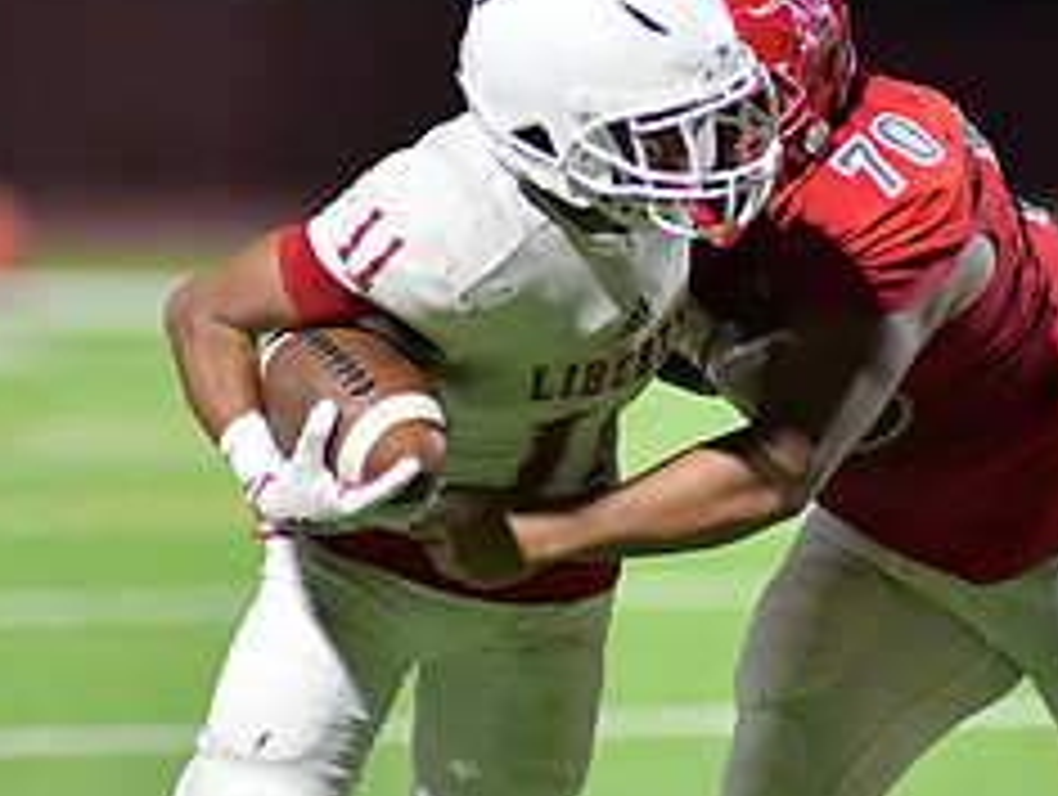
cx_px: 743
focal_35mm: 711
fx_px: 21764
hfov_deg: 2.8
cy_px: 479
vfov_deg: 2.1
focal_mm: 300
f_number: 3.2
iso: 8000
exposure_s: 1/1250
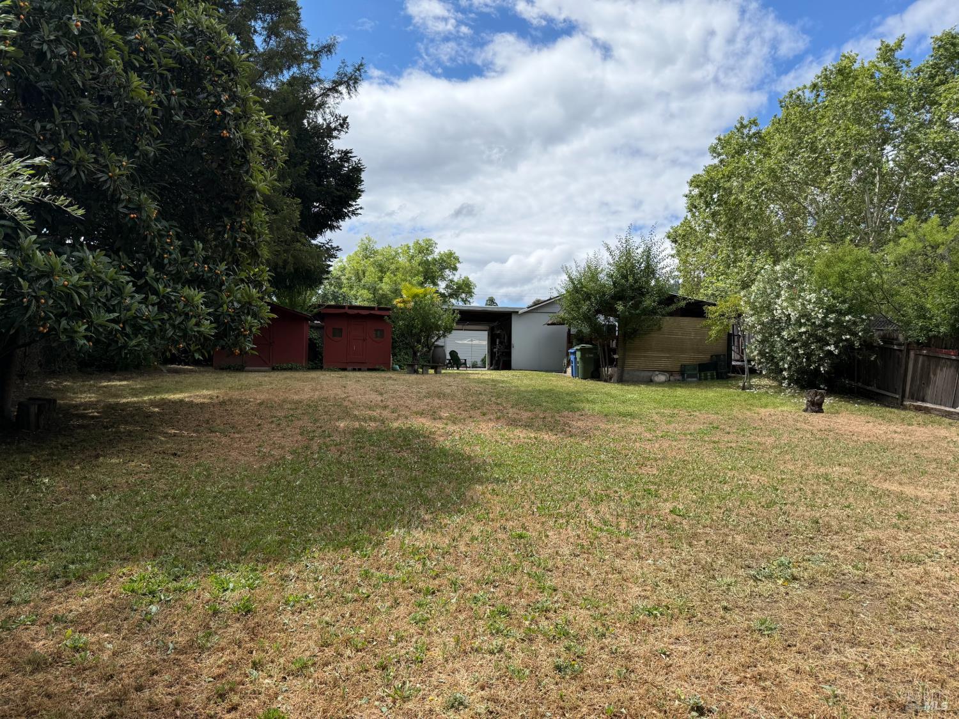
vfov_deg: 56.8
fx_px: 665
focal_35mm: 24
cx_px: 480
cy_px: 360
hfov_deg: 71.6
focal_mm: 6.76
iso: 80
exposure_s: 1/4405
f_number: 1.78
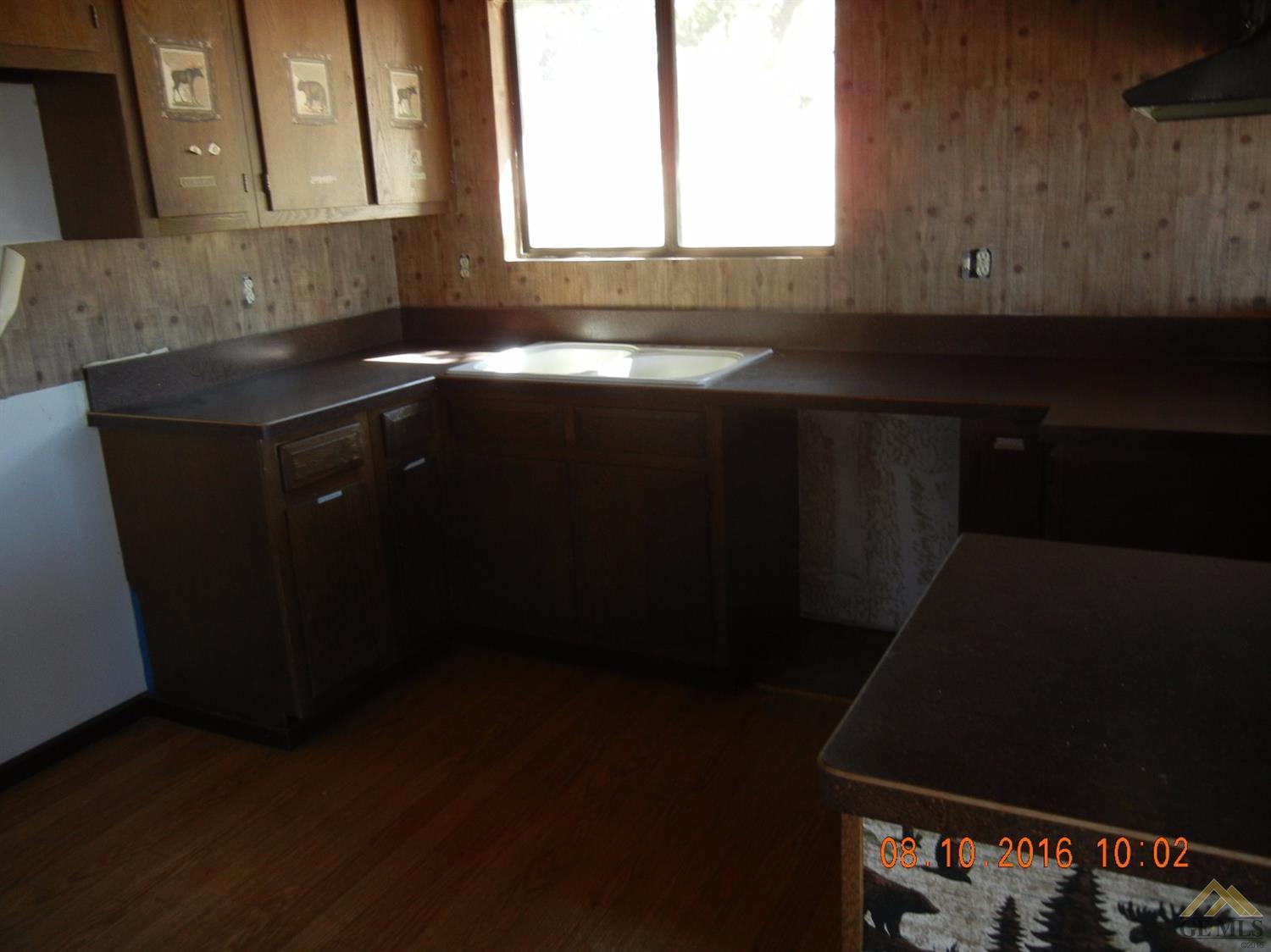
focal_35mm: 30
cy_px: 476
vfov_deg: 46.8
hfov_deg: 60.0
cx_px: 636
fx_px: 1101
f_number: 3.5
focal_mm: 5.4
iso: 200
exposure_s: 1/30
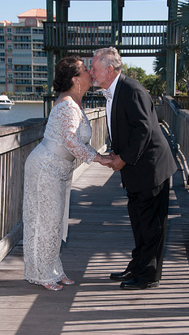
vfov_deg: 25.9
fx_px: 729
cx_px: 105
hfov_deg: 14.8
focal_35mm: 82
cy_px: 176
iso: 100
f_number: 10
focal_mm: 48
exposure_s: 1/250
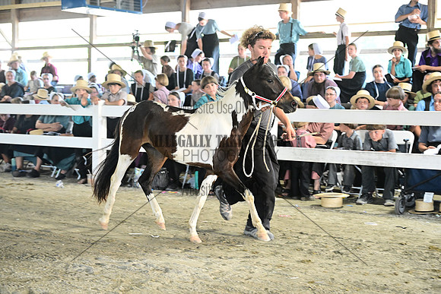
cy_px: 147
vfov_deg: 25.5
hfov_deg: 37.5
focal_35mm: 53
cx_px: 220
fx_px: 649
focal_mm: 53
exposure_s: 1/300
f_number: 4
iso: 6400
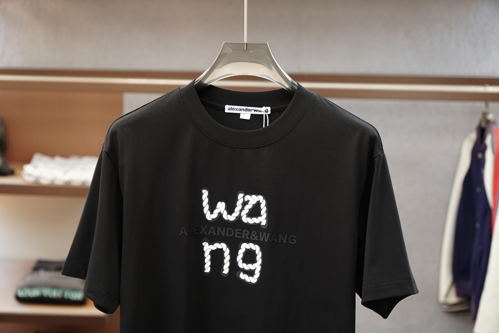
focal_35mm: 74
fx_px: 1019
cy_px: 166
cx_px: 250
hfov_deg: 27.5
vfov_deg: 18.5
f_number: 3.5
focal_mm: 49
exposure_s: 1/125
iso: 400
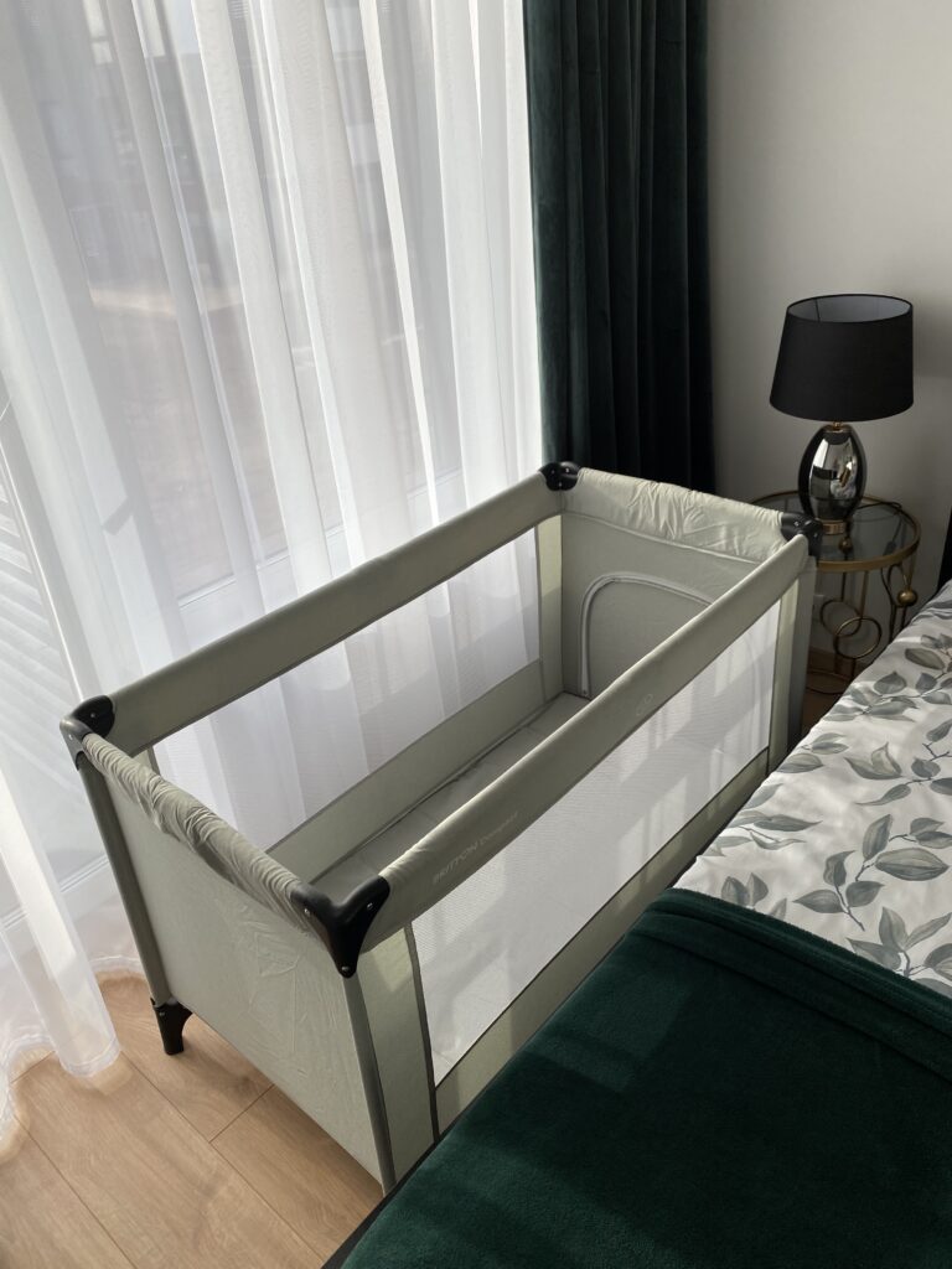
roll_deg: +5.5
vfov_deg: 67.3
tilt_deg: -29.9
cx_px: 476
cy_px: 634
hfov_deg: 53.1
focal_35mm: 26
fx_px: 953
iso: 32
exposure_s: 1/447
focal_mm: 4.25
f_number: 1.8
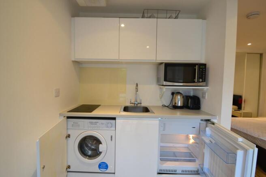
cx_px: 133
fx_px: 122
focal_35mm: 16
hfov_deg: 95.0
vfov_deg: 72.0
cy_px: 88
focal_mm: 11
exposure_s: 1/60
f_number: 5.6
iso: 800
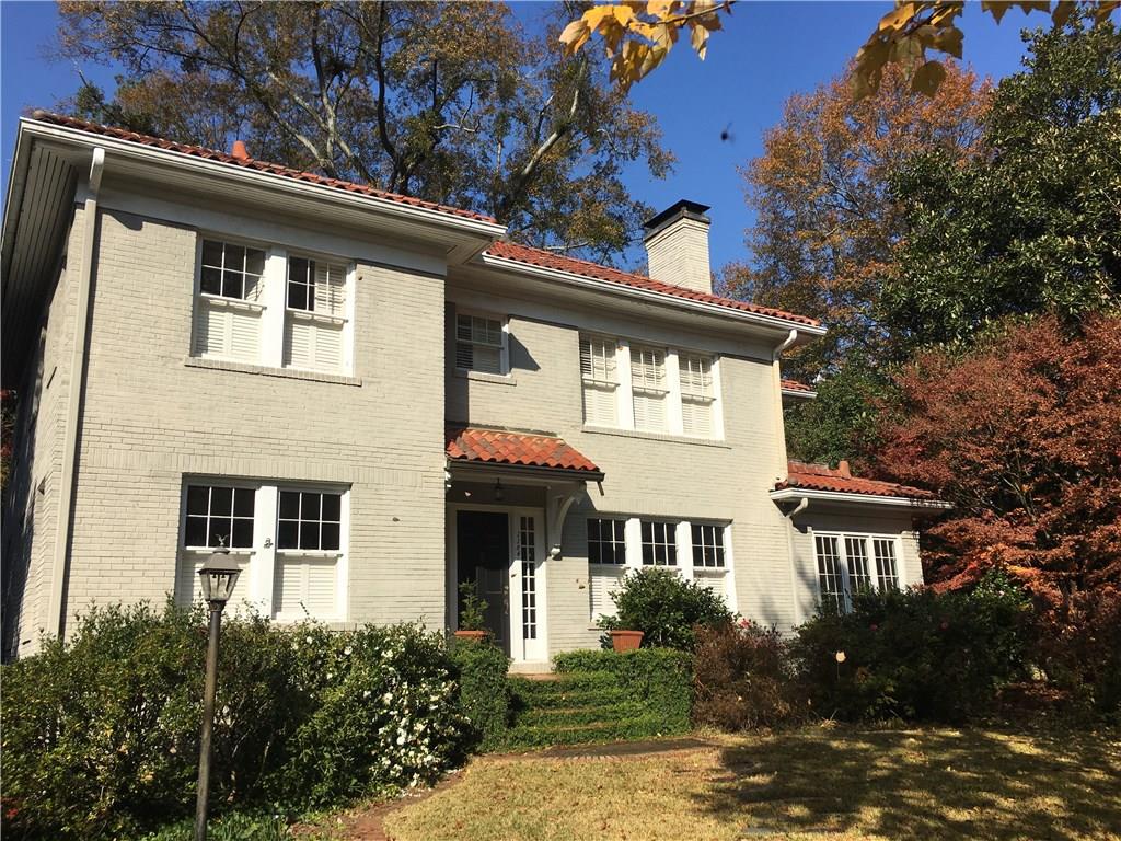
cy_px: 420
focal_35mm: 29
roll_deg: +2.2
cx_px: 560
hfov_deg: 61.7
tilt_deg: +14.3
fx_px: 939
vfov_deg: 48.2
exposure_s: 1/2262
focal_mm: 4.15
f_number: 2.2
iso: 25
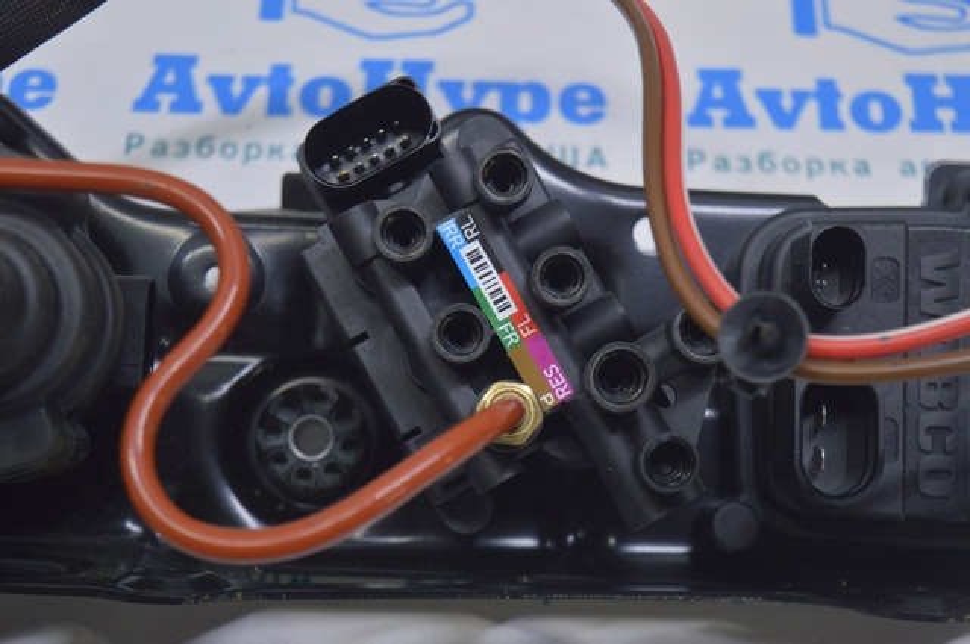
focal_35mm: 72
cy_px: 322
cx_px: 485
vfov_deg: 18.9
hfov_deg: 28.1
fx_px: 1938
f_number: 5.6
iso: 400
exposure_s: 1/25
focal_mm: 48
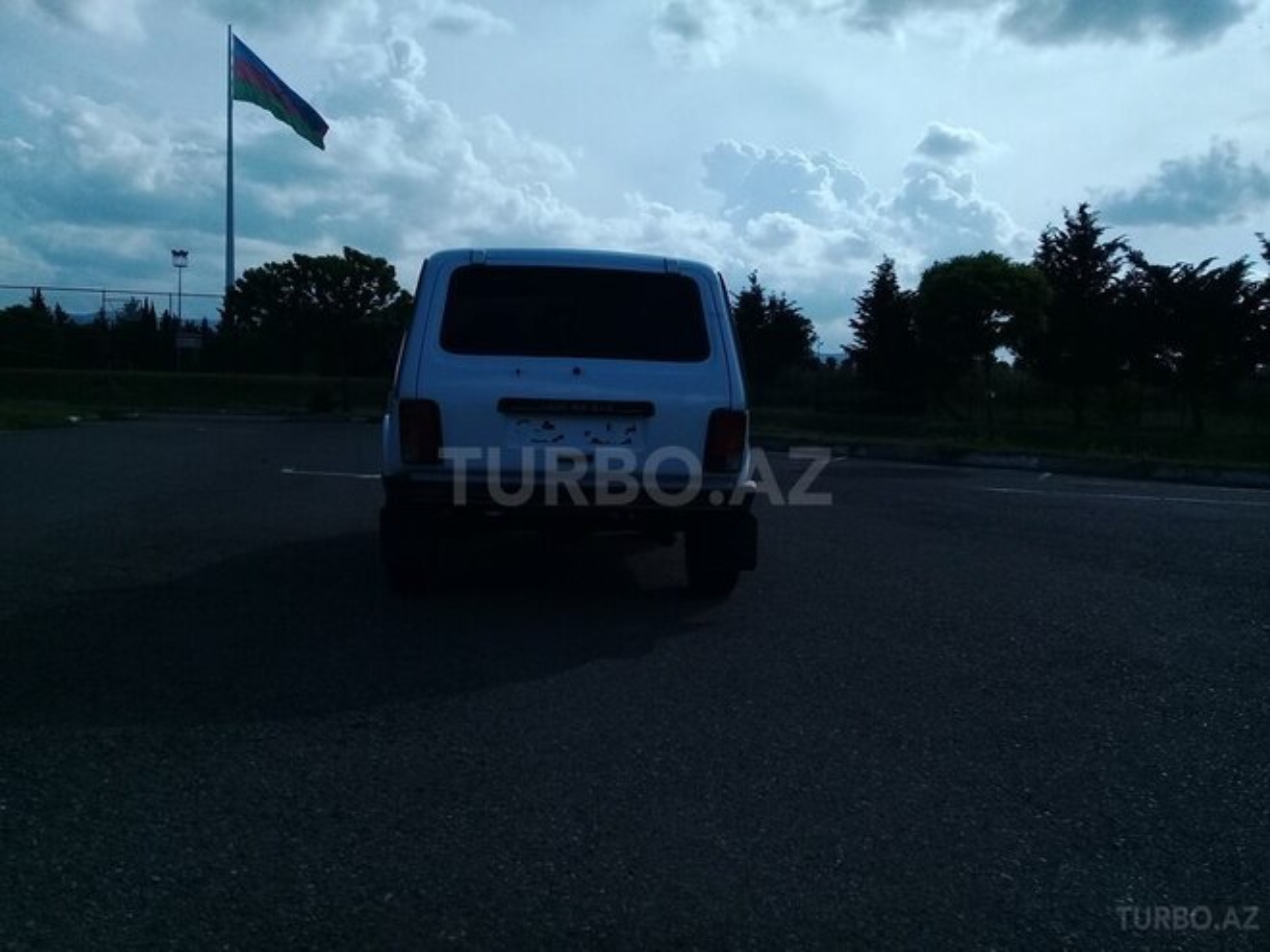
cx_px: 635
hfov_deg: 58.4
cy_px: 476
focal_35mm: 31
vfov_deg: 45.4
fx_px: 1137
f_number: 2.2
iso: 64
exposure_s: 1/3831
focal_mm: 3.3
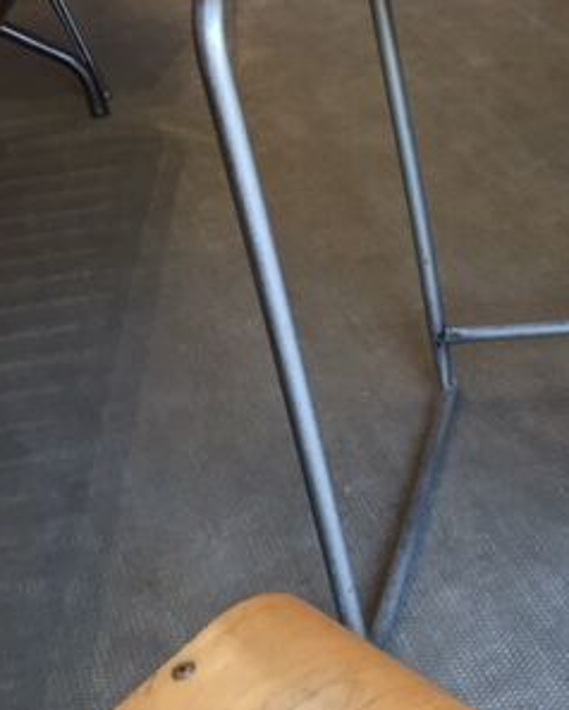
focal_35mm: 61
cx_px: 744
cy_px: 210
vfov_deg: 30.6
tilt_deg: -30.2
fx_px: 1283
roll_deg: +2.0
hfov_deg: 22.4
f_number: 2.2
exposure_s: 1/33
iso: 64
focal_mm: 4.15
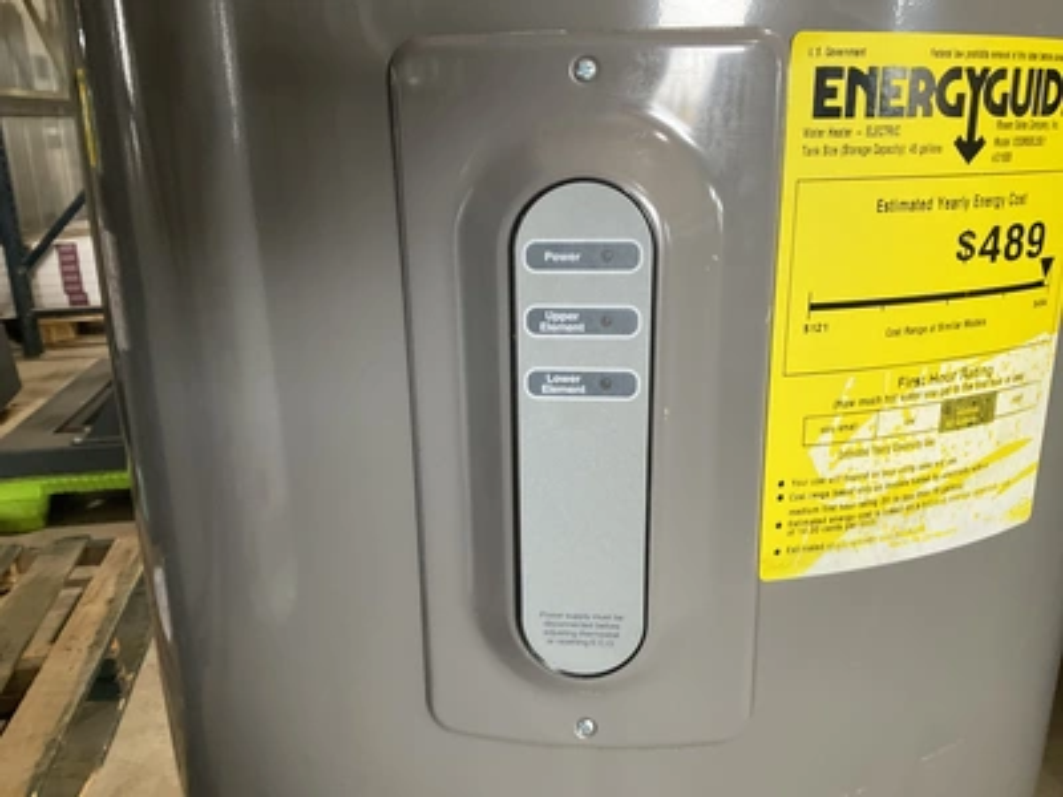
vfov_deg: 48.2
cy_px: 398
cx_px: 532
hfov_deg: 61.7
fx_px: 891
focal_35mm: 29
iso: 80
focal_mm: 3
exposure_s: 1/60
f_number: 1.8
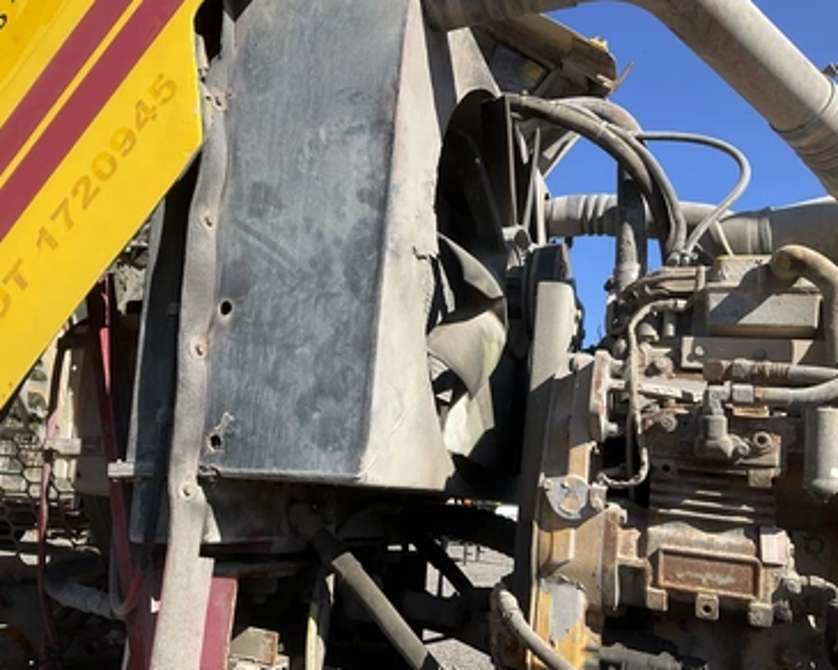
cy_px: 340
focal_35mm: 31
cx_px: 386
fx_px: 769
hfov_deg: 57.1
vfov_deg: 47.1
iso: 25
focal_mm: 3
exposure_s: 1/1144
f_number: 1.8
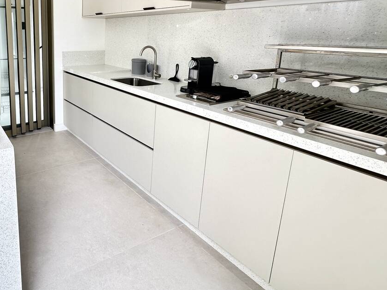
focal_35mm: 24
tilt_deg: -11.6
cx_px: 82
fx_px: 268
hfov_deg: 65.6
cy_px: 88
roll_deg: +0.0
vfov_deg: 55.2
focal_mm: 2.22
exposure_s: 1/99
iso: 80
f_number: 2.2
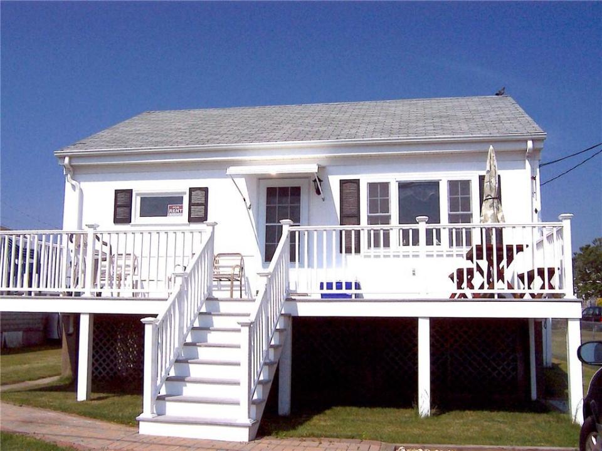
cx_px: 301
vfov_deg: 39.7
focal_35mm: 36
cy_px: 226
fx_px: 626
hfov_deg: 51.4
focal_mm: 5.6
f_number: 5.6
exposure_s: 1/2000
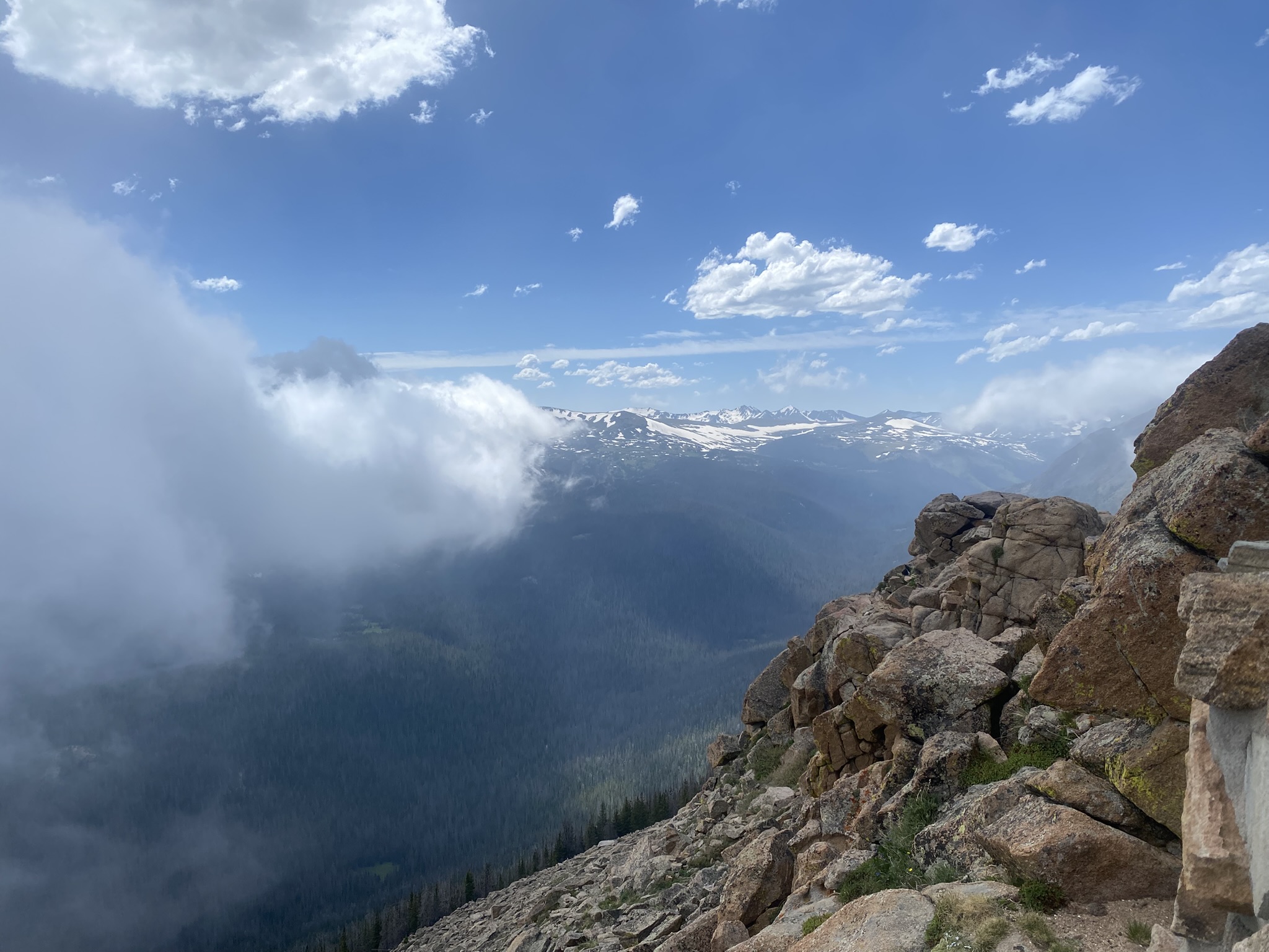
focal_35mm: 26
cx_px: 634
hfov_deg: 67.3
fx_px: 953
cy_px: 476
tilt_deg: -3.9
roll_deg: -0.2
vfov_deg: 53.1
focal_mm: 4.25
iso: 32
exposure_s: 1/4608
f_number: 1.8
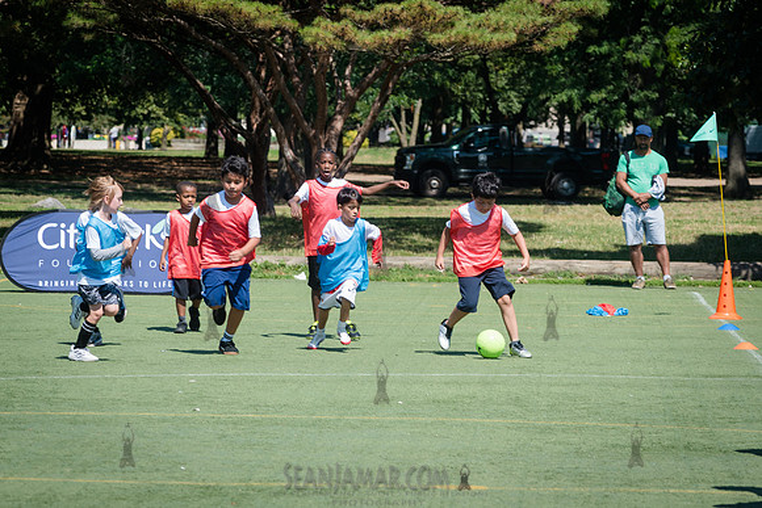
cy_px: 317
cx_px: 442
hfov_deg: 9.5
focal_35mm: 217
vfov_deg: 6.3
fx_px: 4587
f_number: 8
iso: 200
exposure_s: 1/400
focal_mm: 170
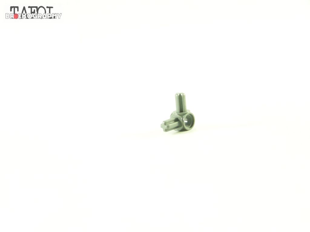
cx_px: 155
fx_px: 842
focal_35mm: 94
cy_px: 116
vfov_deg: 15.7
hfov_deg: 20.9
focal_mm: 15.6
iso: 400
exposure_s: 1/60
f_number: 3.2
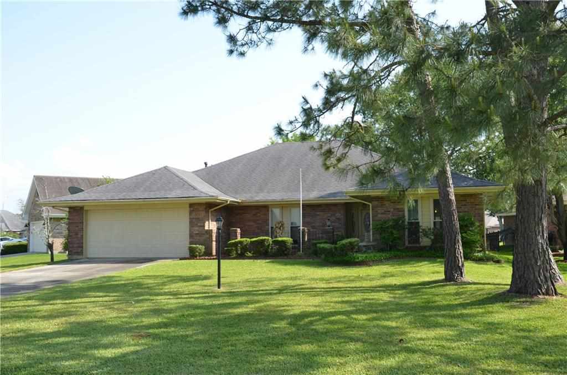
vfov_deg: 34.0
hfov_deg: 49.7
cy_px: 188
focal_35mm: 39
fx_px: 613
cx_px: 284
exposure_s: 1/250
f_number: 8
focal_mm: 26
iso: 200
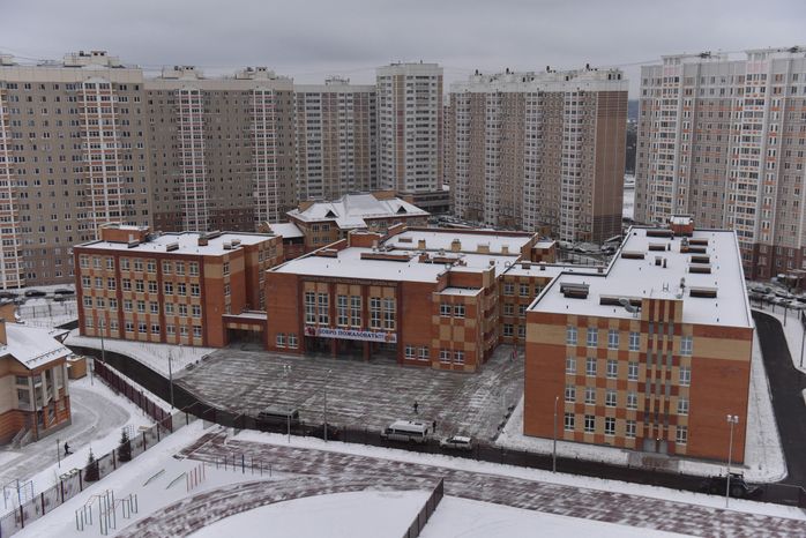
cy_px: 269
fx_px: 851
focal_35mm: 38
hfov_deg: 50.7
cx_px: 403
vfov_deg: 35.1
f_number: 5
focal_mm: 38
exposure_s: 1/5000
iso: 3200
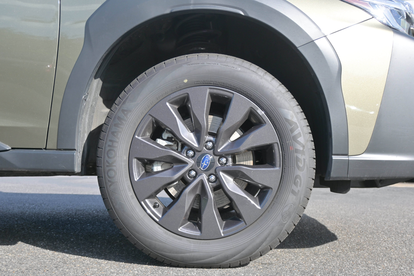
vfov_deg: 31.9
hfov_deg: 46.4
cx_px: 207
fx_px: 483
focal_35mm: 42
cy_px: 138
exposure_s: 1/800
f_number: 4.5
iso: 200
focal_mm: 28
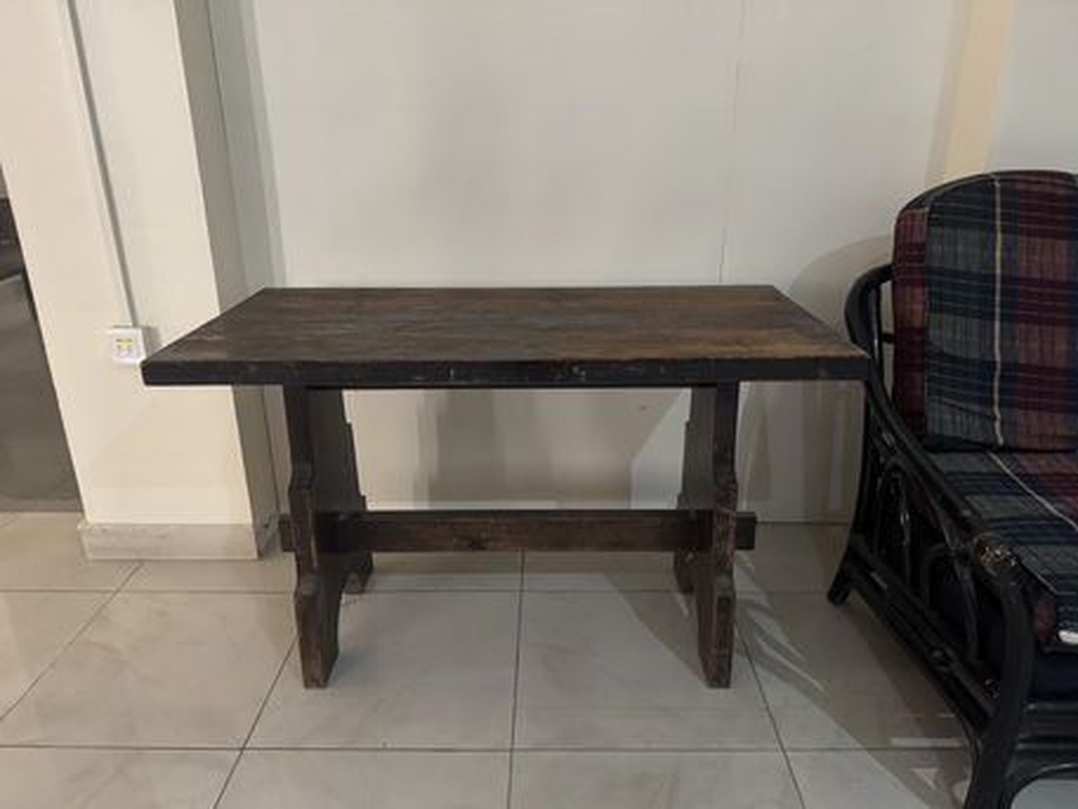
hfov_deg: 71.6
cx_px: 539
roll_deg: +1.1
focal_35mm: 24
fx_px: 748
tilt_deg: -20.6
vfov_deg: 56.8
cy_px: 404
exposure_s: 1/39
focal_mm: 6.76
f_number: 1.78
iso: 1000
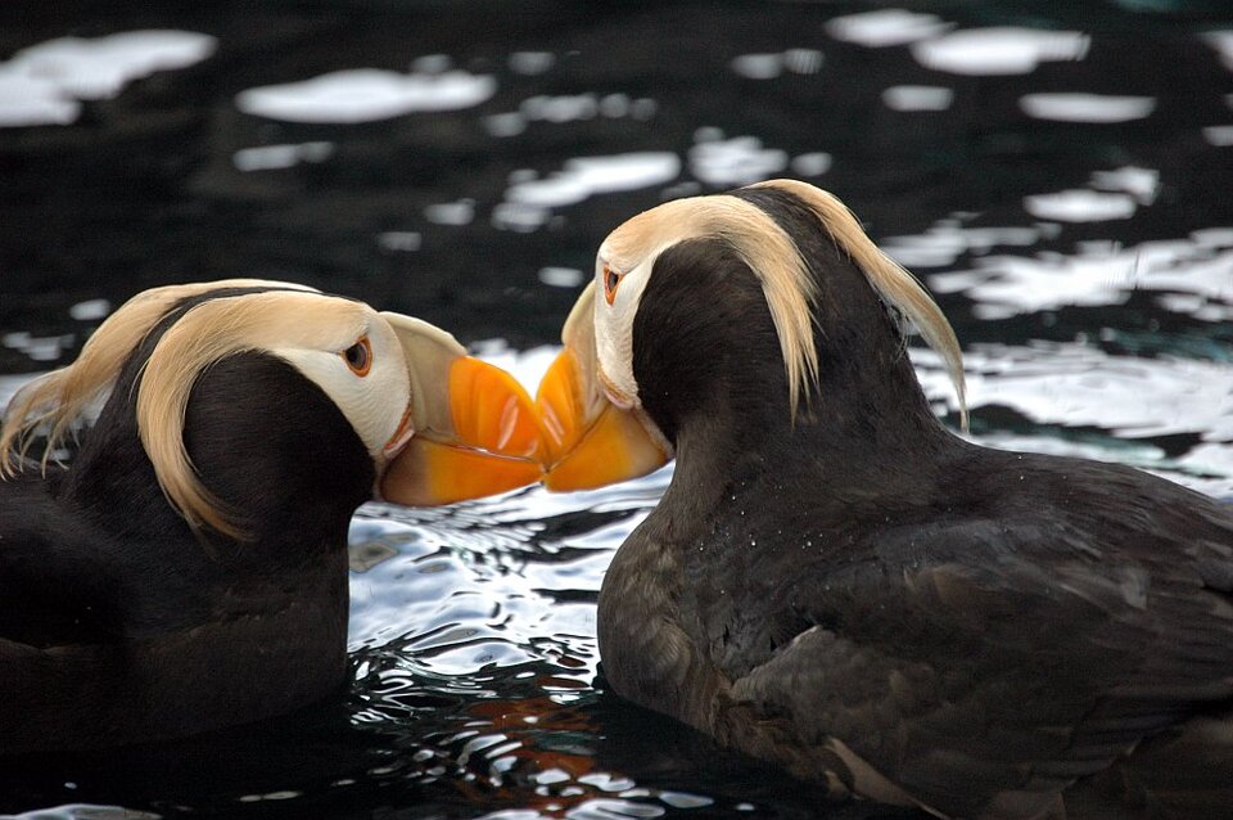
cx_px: 616
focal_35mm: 300
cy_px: 410
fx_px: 10264
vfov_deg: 4.6
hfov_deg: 6.9
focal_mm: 200
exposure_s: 1/250
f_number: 6.3
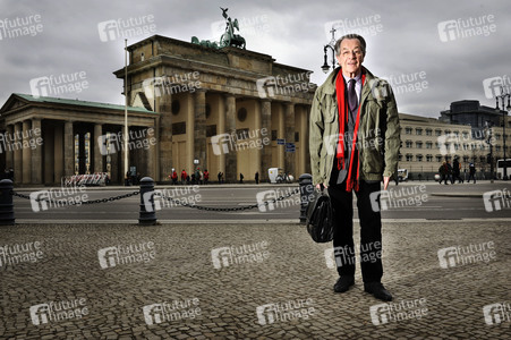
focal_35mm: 34
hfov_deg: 55.8
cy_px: 170
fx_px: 482
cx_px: 256
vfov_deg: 38.8
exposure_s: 1/250
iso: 250
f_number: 7.1
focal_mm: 34
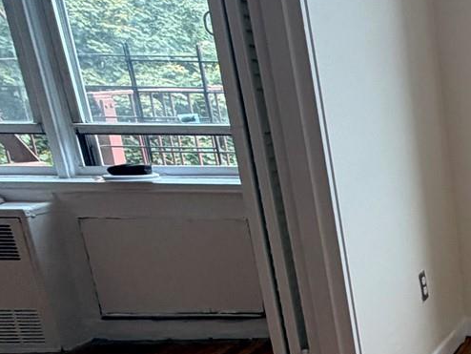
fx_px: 790
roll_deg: -0.9
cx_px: 747
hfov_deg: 24.2
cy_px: 323
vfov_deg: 24.5
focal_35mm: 58
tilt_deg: -18.2
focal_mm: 2.22
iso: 80
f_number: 2.2
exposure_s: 1/120
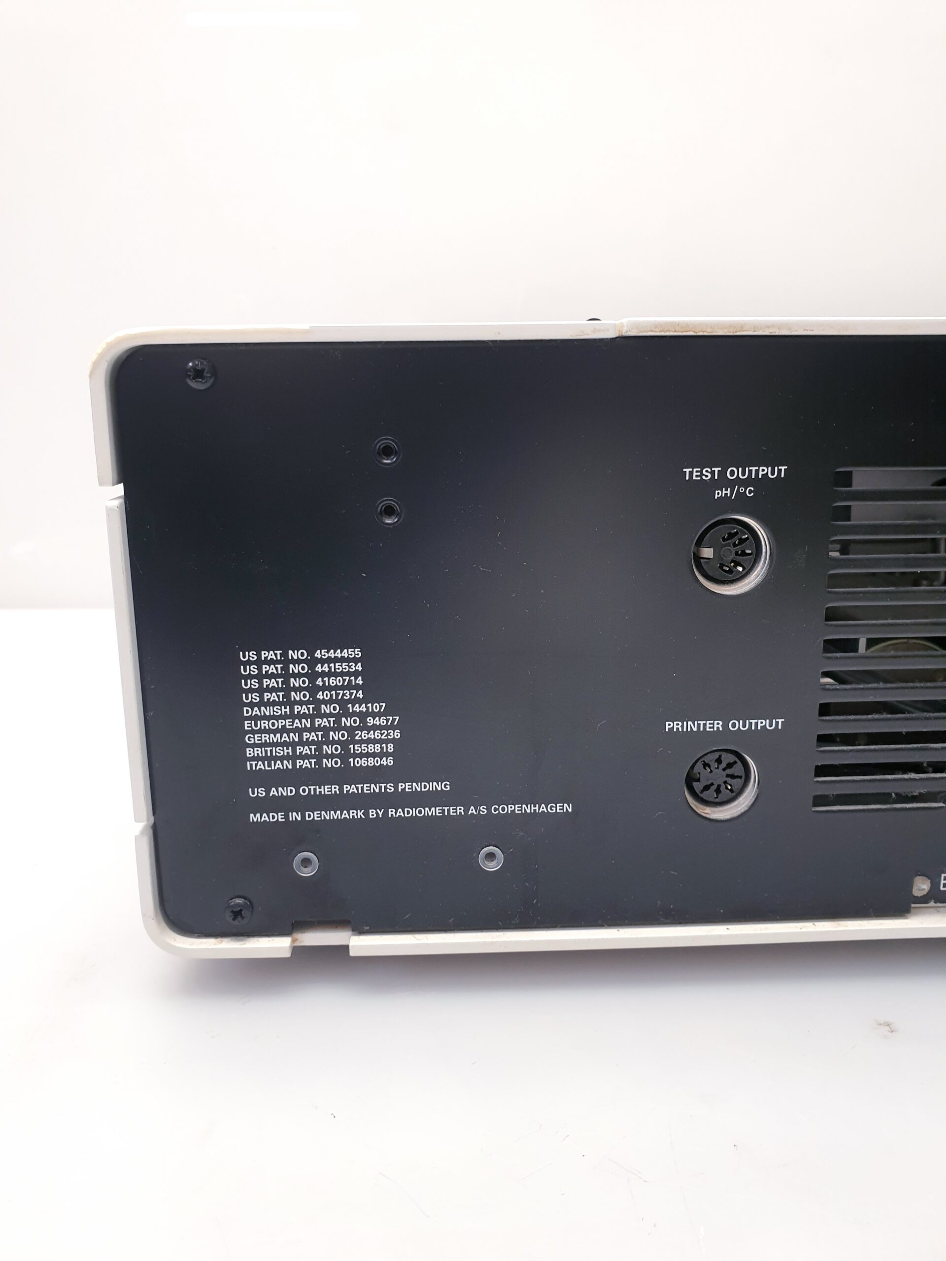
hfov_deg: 53.1
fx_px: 947
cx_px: 473
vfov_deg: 67.3
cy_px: 630
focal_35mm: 26
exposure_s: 1/50
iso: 125
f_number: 2.4
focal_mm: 4.3
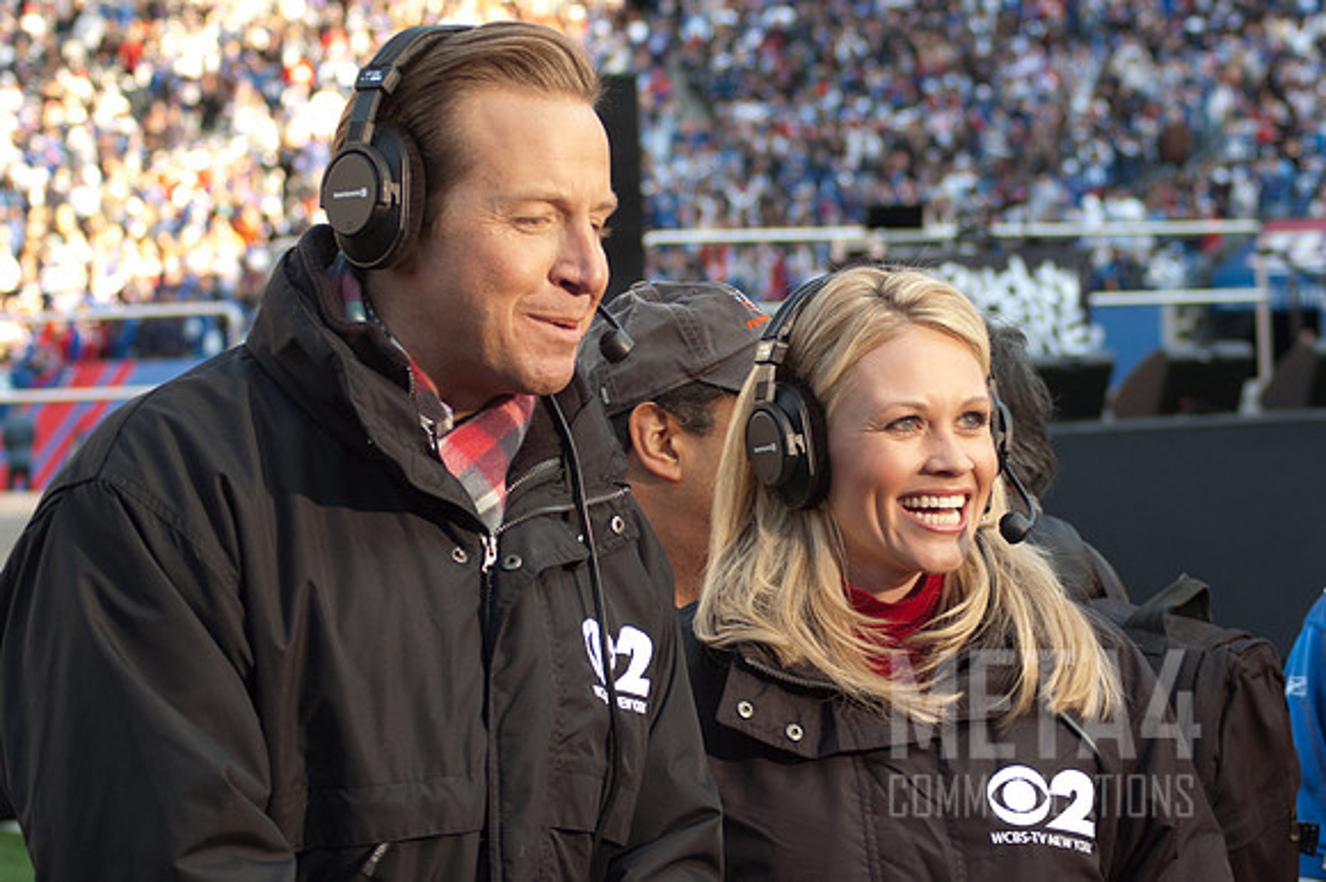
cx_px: 726
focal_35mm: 115
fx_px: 4230
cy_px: 483
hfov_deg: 17.8
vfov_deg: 11.9
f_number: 5.6
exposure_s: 1/125
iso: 320
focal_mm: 70
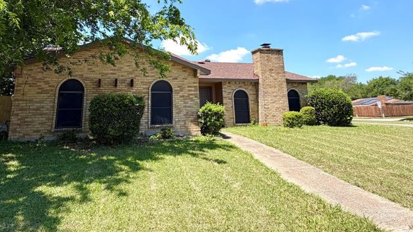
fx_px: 274
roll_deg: +2.5
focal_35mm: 25
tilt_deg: +15.4
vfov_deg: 43.4
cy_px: 41
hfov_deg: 73.9
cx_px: 189
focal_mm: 2.22
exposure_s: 1/770
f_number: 2.2
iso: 32
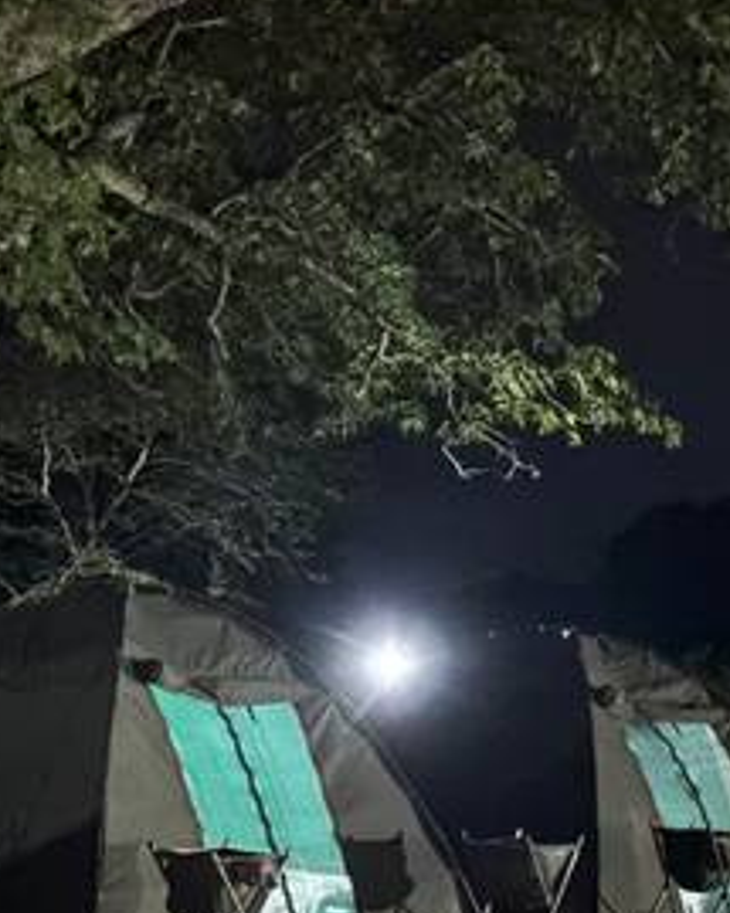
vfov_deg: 27.4
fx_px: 1837
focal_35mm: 68
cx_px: 136
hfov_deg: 22.1
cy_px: 713
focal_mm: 5.96
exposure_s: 1
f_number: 1.6
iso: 10000
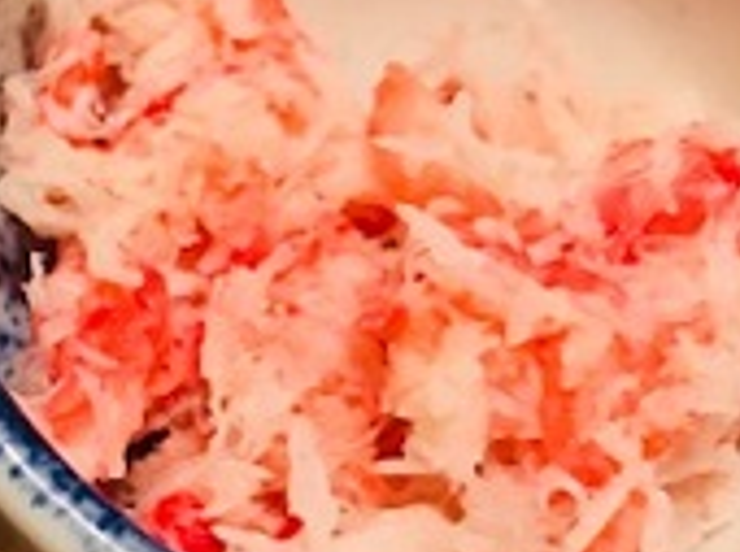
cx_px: -205
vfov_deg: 16.5
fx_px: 1900
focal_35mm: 89
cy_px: 380
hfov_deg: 20.3
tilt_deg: -64.5
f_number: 1.8
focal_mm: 3.99
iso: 100
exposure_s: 1/13
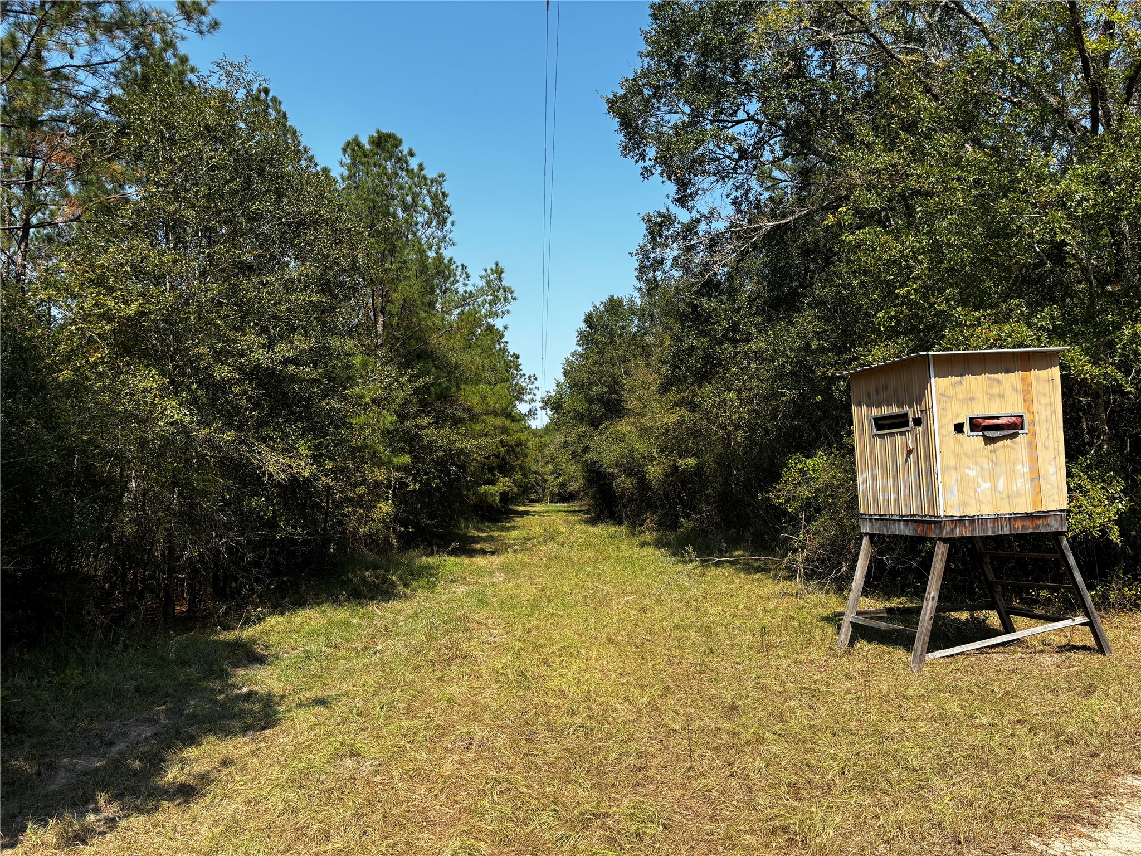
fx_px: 857
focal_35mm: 26
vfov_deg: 53.1
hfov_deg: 67.3
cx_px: 570
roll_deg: +1.1
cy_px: 428
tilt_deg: +3.3
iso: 50
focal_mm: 5.96
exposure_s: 1/2062
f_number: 1.6
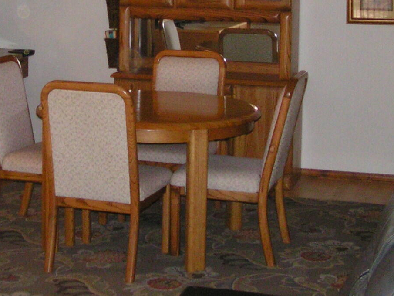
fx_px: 979
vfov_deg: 16.7
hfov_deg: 22.6
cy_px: -28
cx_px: 120
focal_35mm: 86
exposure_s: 1/40
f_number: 2.8
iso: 200
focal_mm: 5.8
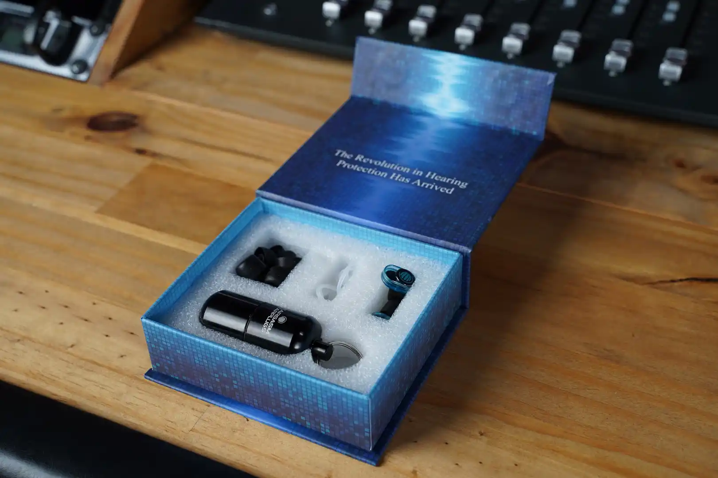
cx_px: 359
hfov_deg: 41.9
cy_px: 239
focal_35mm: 47
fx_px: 937
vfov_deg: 28.6
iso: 800
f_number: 6.3
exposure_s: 1/50
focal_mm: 47
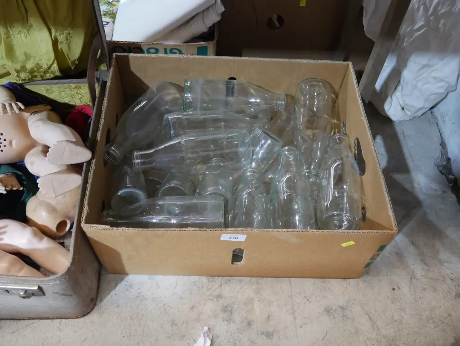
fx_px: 425
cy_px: 173
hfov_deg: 56.8
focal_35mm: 32
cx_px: 230
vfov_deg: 44.2
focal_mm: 16
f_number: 3.6
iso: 1600
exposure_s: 1/60
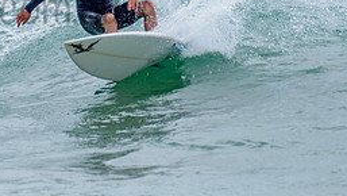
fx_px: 13333
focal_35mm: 1448
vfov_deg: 0.8
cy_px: -67
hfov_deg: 1.5
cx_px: 64
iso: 320
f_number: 5.6
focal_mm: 500
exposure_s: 1/2000
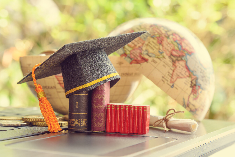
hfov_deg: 17.1
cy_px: 78
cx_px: 118
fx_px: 784
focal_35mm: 120
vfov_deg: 11.4
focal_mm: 120
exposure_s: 1/5
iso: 80
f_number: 13
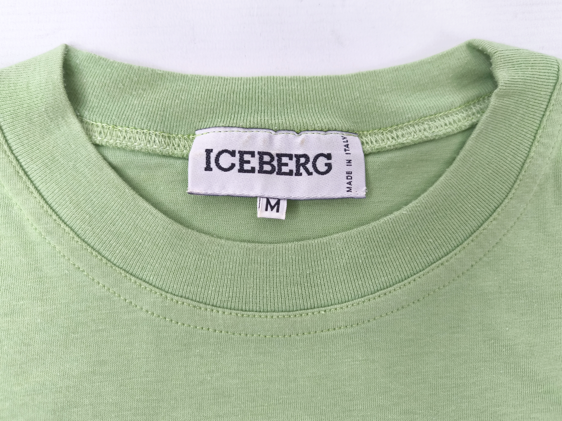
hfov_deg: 71.6
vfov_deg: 56.8
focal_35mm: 24
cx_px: 281
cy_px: 210
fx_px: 390
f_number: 1.9
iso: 100
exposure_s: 1/100
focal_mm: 6.92
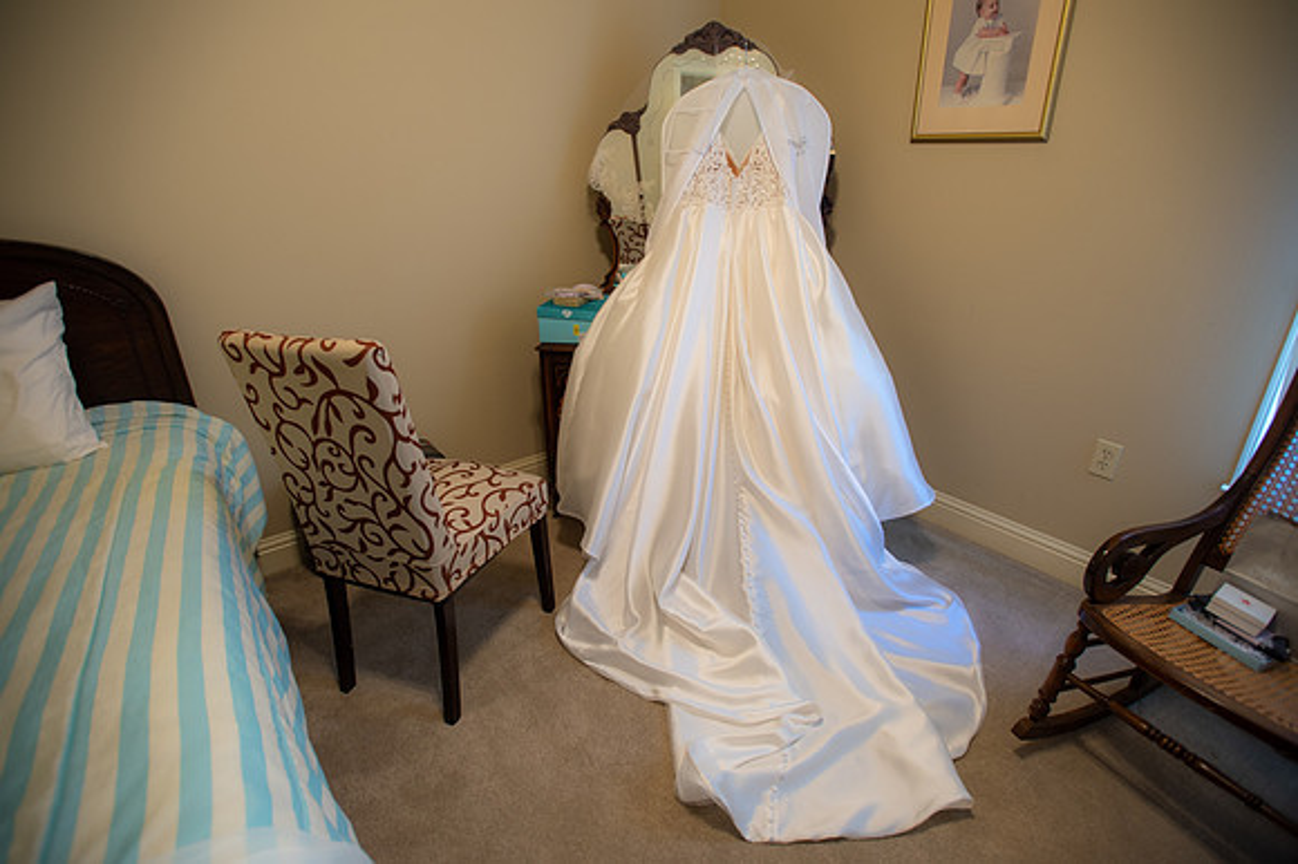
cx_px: 649
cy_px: 432
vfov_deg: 64.5
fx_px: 685
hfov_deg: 86.9
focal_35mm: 19
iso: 500
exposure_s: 1/30
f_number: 3.2
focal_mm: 19
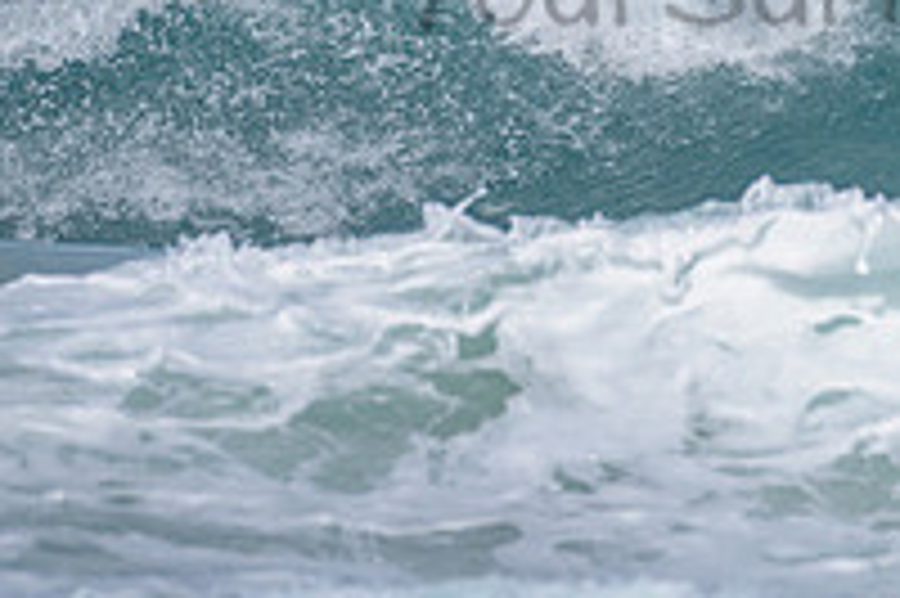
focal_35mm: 1783
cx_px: 627
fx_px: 44537
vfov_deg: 0.8
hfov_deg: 1.2
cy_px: -203
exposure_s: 1/2000
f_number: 5.6
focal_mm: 500
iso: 110
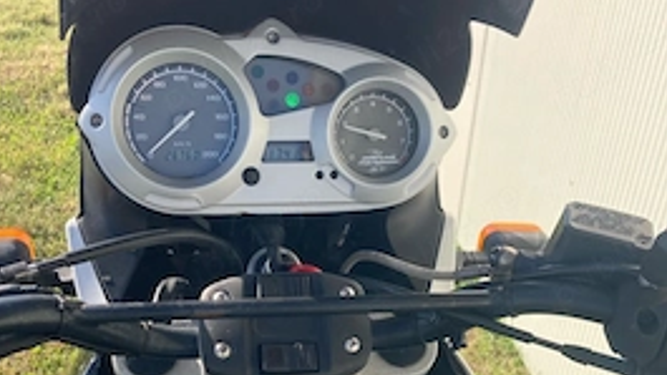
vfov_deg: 25.7
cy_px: 277
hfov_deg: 44.5
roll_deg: -0.4
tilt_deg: -34.8
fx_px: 813
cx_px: 292
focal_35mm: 46
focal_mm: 3.99
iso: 20
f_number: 1.8
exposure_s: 1/857
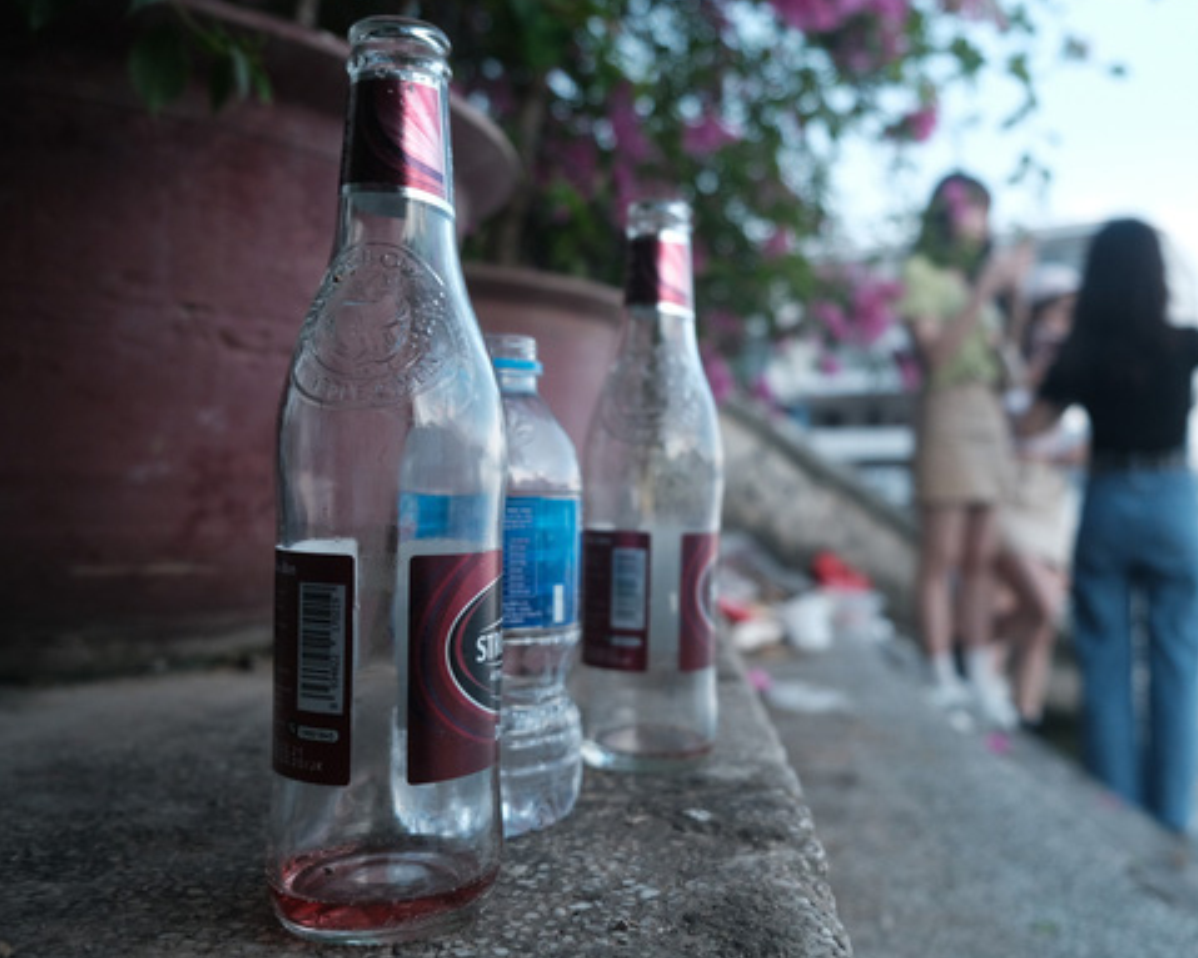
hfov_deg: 56.7
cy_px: 474
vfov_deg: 47.1
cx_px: 728
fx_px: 1099
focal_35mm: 31
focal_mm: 18
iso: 1250
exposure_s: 1/180
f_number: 3.2
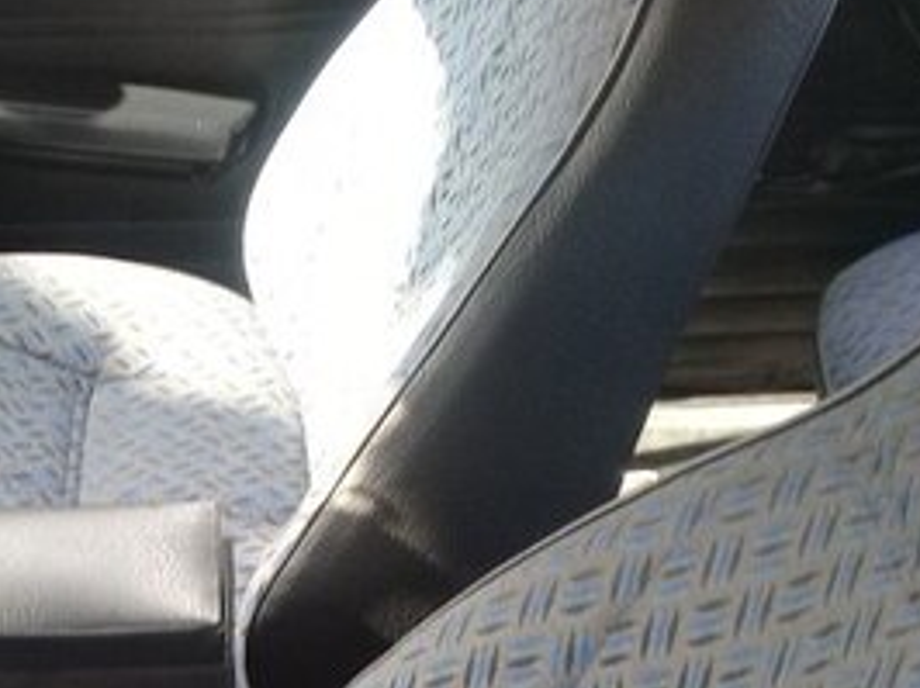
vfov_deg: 18.3
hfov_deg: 24.1
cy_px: 773
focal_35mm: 77
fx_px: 2045
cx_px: -24
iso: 50
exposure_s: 1/40
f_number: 2.2
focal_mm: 3.3
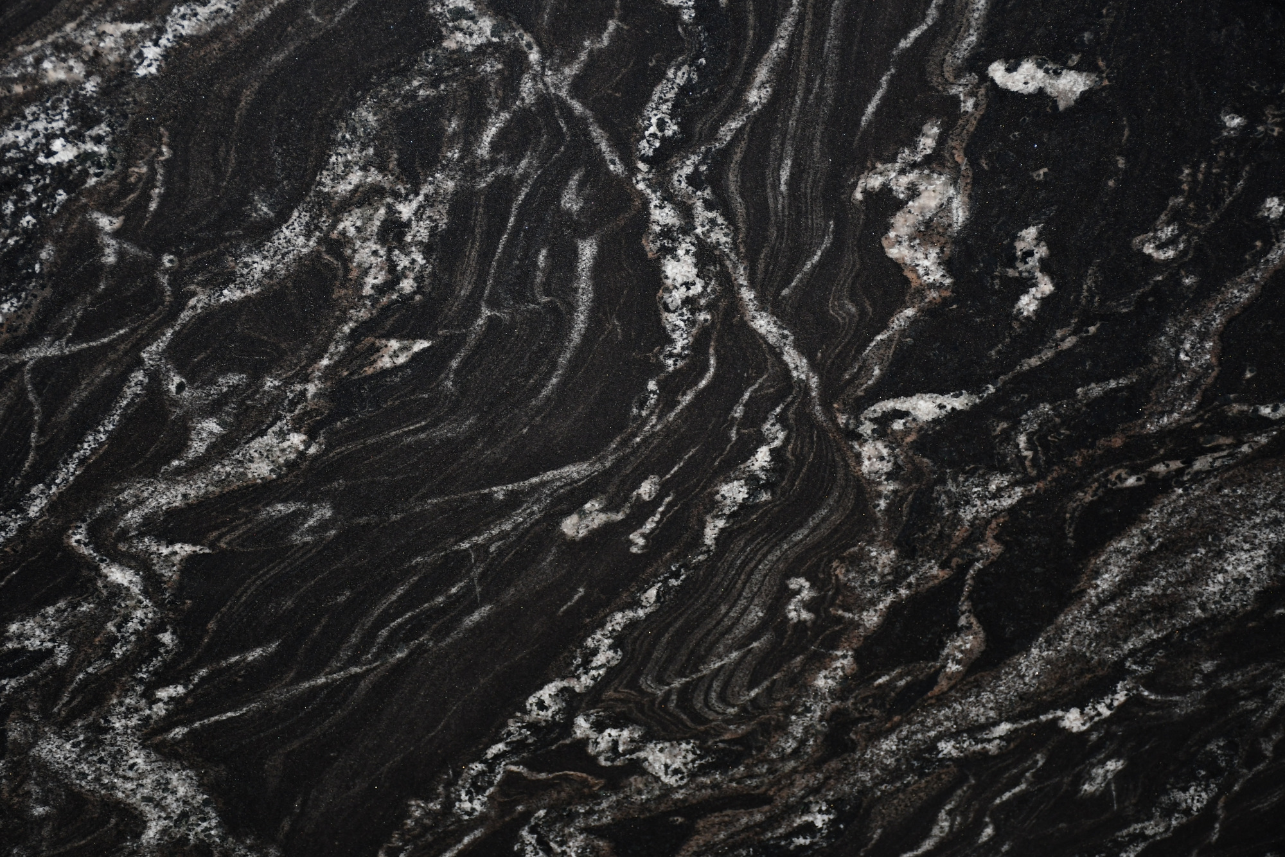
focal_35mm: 67
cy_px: 428
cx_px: 642
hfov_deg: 30.1
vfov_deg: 20.3
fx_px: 2392
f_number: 4.5
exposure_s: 1/60
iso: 400
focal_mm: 45
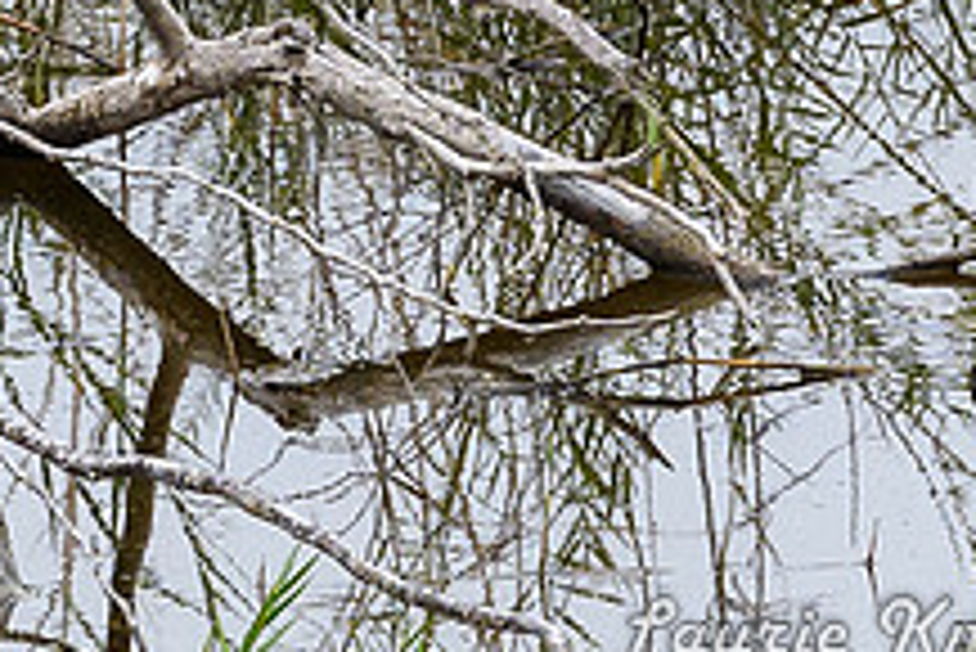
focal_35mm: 2292
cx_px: 149
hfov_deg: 0.9
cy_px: -15
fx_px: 62178
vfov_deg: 0.6
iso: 640
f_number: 4.5
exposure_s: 1/1250
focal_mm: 200
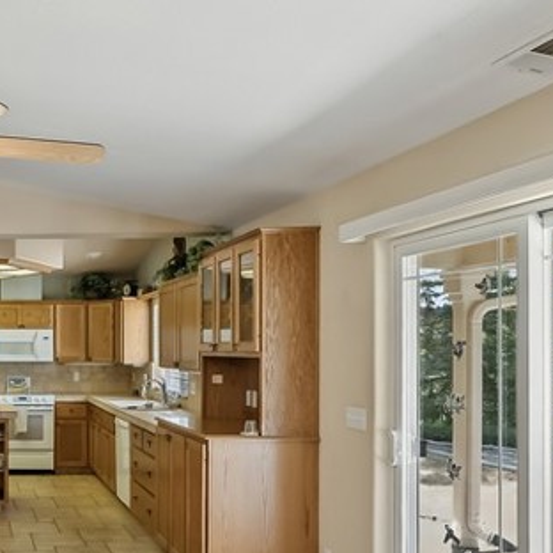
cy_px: 364
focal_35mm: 41
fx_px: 740
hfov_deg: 35.4
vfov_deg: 40.5
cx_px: -46
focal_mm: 14.7
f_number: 4
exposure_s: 1/160
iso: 1000
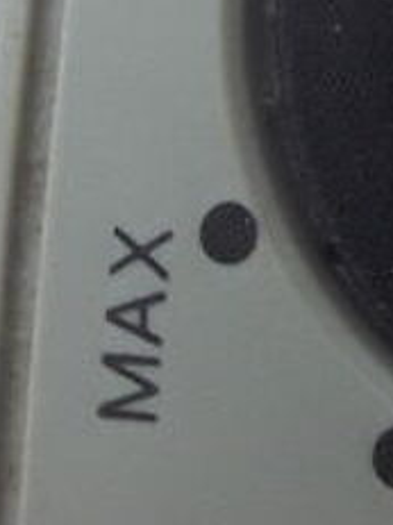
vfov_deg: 10.8
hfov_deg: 8.5
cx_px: 1000
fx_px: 2364
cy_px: -740
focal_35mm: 156
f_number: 1.9
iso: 40
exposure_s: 1/227
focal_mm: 2.91
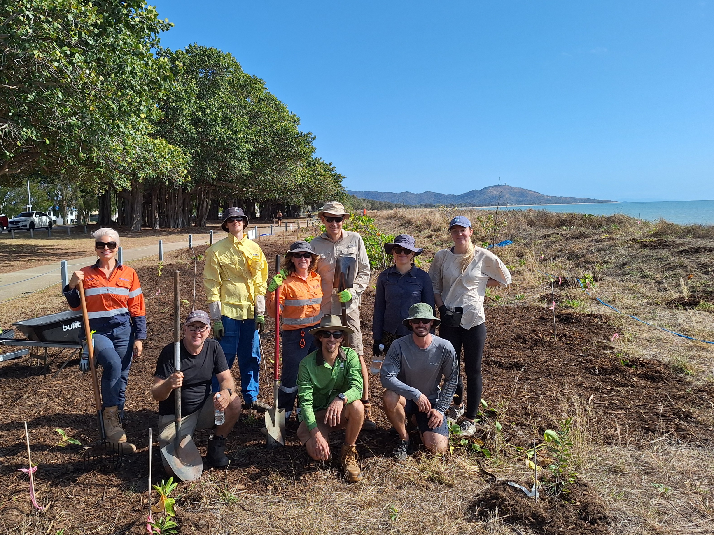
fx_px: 474
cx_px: 357
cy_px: 268
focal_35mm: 23
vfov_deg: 58.9
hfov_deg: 73.9
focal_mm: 5.54
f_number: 1.8
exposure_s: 1/3333
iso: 40
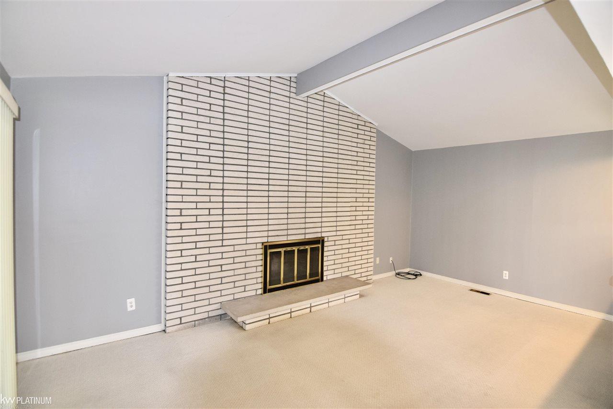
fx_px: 281
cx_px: 306
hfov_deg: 95.0
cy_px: 204
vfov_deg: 72.0
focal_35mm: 16
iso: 800
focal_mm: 11
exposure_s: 1/100
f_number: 5
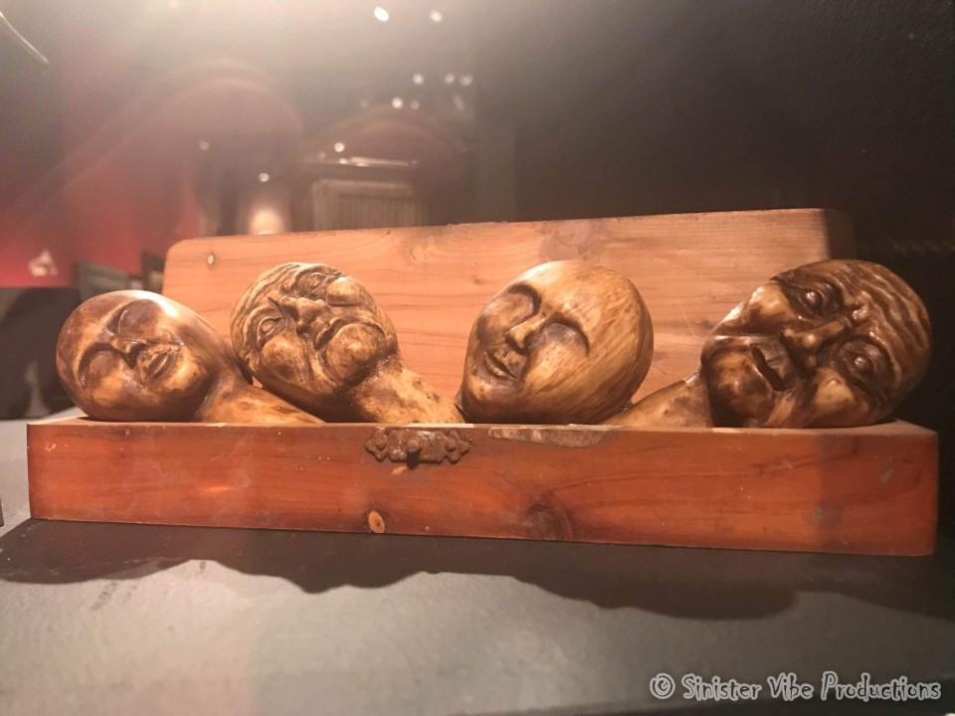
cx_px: 478
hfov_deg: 63.4
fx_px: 772
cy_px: 358
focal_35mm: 28
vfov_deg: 49.7
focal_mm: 3.99
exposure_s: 1/15
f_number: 1.8
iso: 100
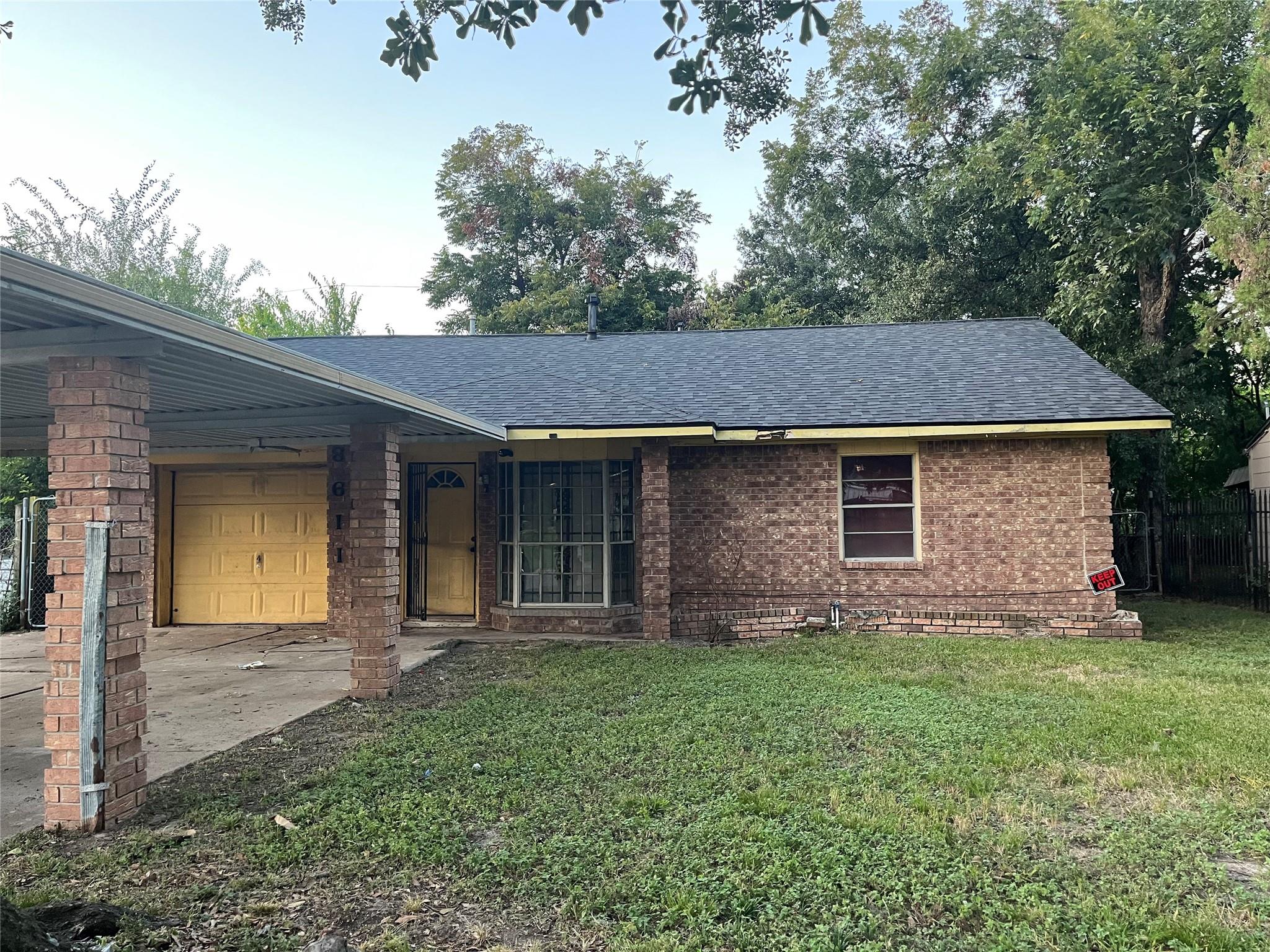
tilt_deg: +3.6
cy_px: 476
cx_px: 635
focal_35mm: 26
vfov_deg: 53.1
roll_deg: +0.7
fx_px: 954
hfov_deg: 67.3
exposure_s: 1/97
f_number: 1.6
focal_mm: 5.1
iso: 125
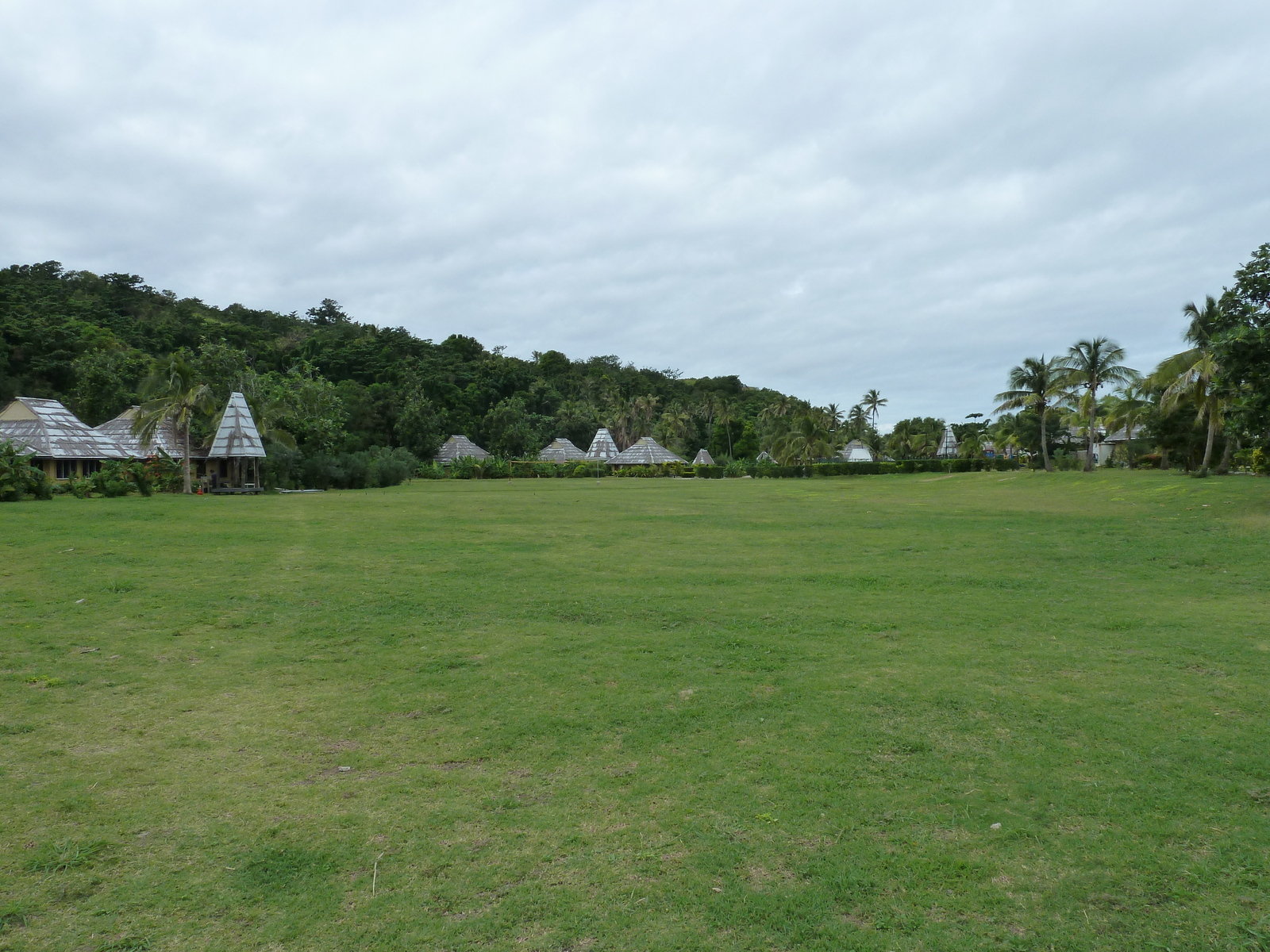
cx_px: 635
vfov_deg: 54.9
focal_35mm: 25
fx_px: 917
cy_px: 476
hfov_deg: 69.4
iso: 125
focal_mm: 4.1
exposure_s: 1/400
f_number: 5
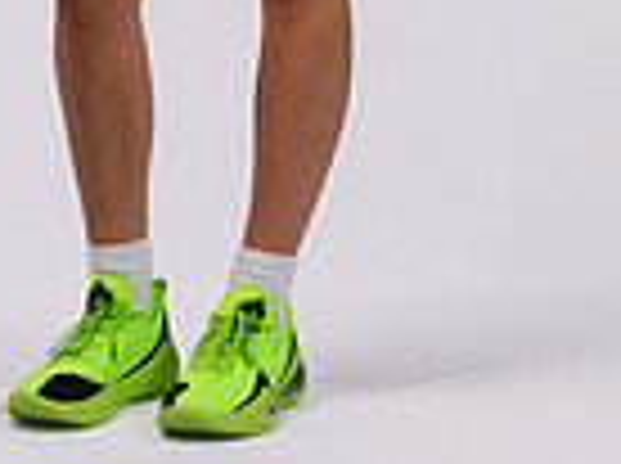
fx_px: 3940
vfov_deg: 6.5
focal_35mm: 220
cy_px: -514
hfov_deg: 9.0
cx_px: 180
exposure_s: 1/125
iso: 160
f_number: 11
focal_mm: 70
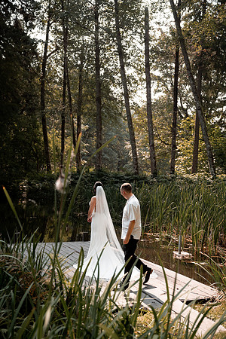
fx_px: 367
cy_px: 170
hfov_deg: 34.2
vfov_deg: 49.6
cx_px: 113
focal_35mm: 39
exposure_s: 1/1000
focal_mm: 39
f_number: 2.8
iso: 160
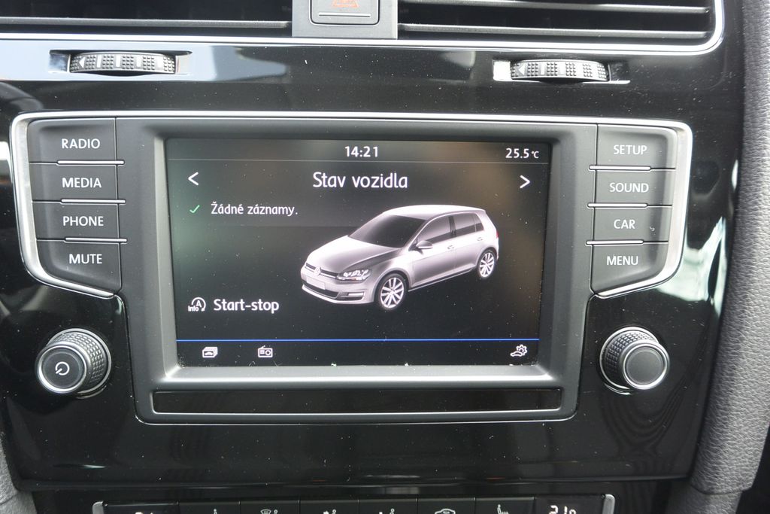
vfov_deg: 47.9
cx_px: 385
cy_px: 257
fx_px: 578
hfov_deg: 67.4
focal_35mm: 27
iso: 400
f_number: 3.5
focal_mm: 10
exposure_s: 1/80
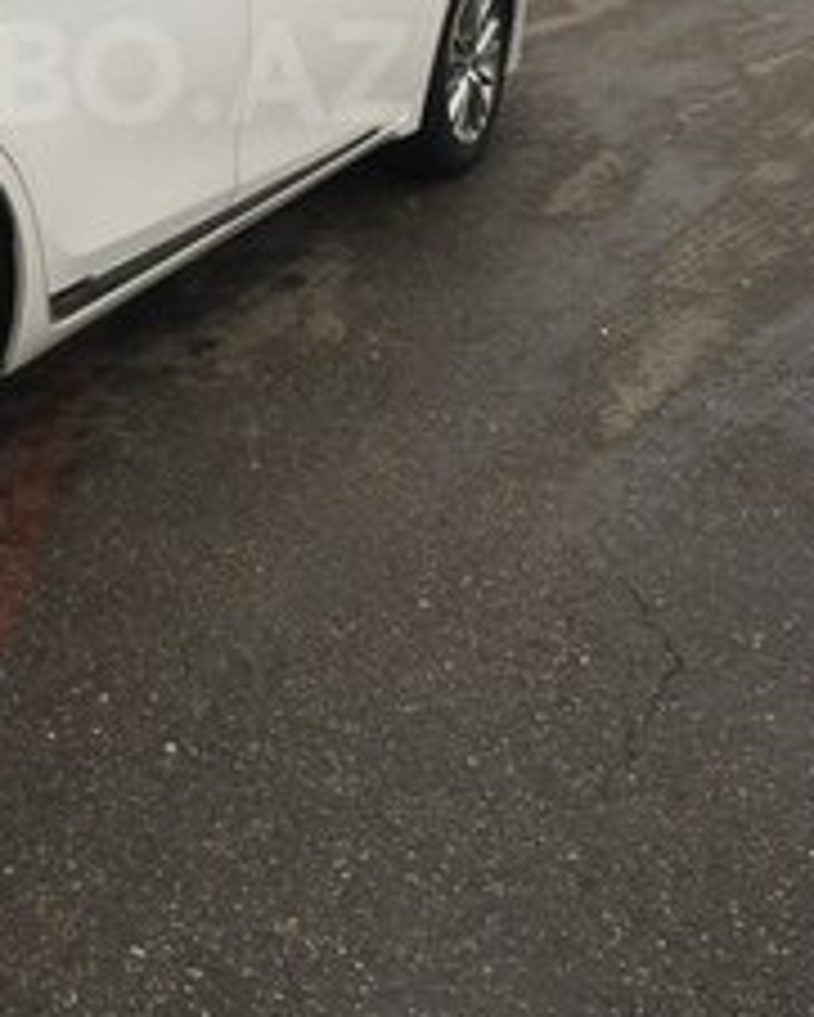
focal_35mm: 62
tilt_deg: -13.5
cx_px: 63
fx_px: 1866
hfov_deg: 23.9
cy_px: 72
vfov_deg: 29.1
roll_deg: +1.0
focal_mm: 4.15
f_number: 2.2
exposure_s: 1/33
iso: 40
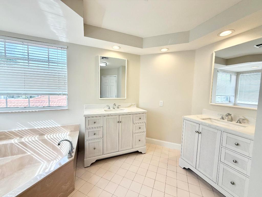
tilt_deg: -4.2
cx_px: 131
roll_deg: -1.9
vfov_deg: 85.7
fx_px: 106
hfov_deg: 102.1
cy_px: 98
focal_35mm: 14
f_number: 2.2
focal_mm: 2.22
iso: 64
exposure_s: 1/319
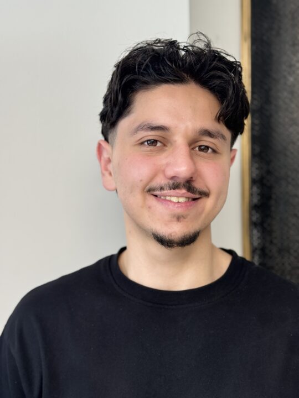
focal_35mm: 48
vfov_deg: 39.7
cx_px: 150
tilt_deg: -0.3
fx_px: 553
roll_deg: +1.0
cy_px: 199
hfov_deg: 30.3
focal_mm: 6.76
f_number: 1.78
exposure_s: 1/202
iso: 64
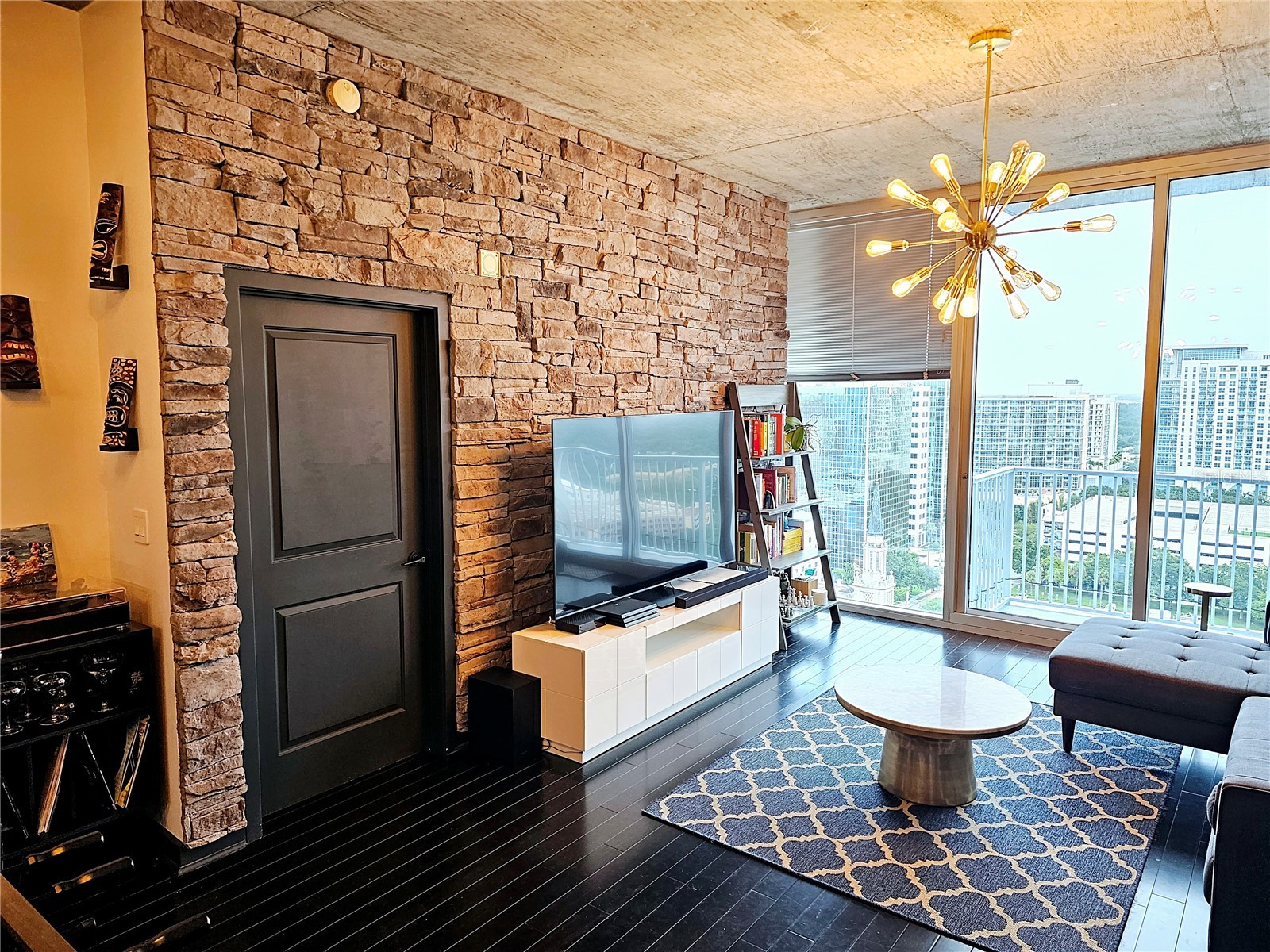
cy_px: 476
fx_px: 844
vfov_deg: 58.9
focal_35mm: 23
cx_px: 635
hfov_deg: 73.9
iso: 160
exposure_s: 1/120
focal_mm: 6.3
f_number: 1.7
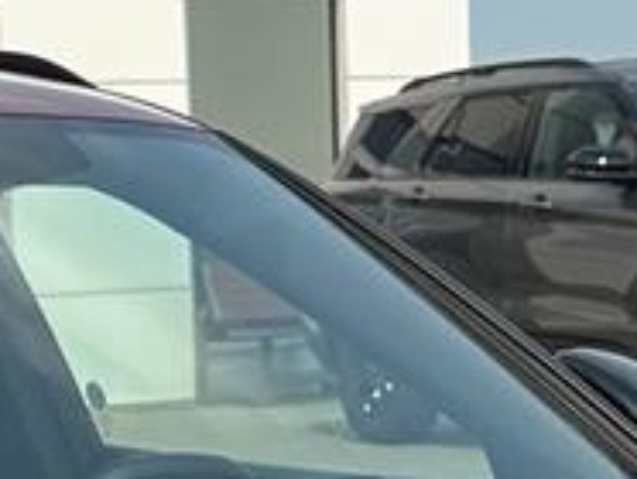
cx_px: 140
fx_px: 3040
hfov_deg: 11.9
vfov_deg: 8.1
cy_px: 1273
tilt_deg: -17.3
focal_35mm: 165
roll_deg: +2.6
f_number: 1.78
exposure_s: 1/3472
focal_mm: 6.86
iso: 80
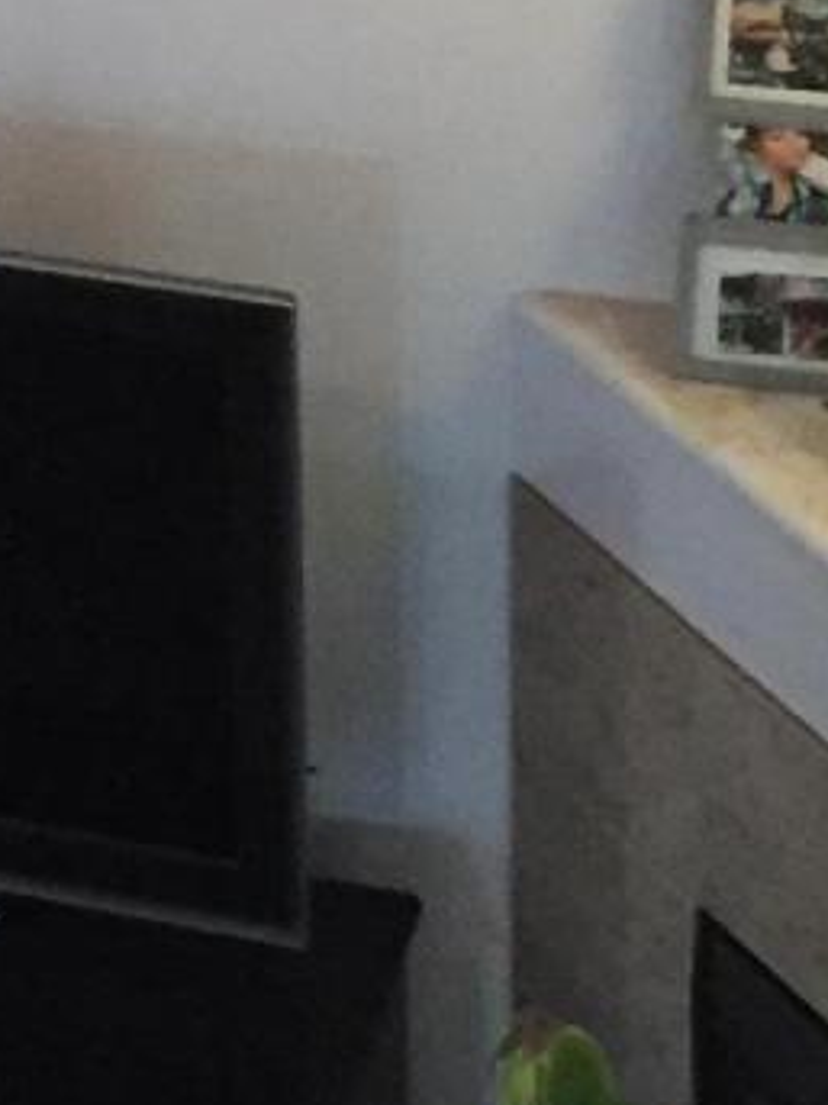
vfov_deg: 11.7
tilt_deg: -34.1
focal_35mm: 169
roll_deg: +6.1
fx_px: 5393
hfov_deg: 8.6
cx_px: -309
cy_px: 354
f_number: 2.2
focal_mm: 4.15
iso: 250
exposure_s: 1/30
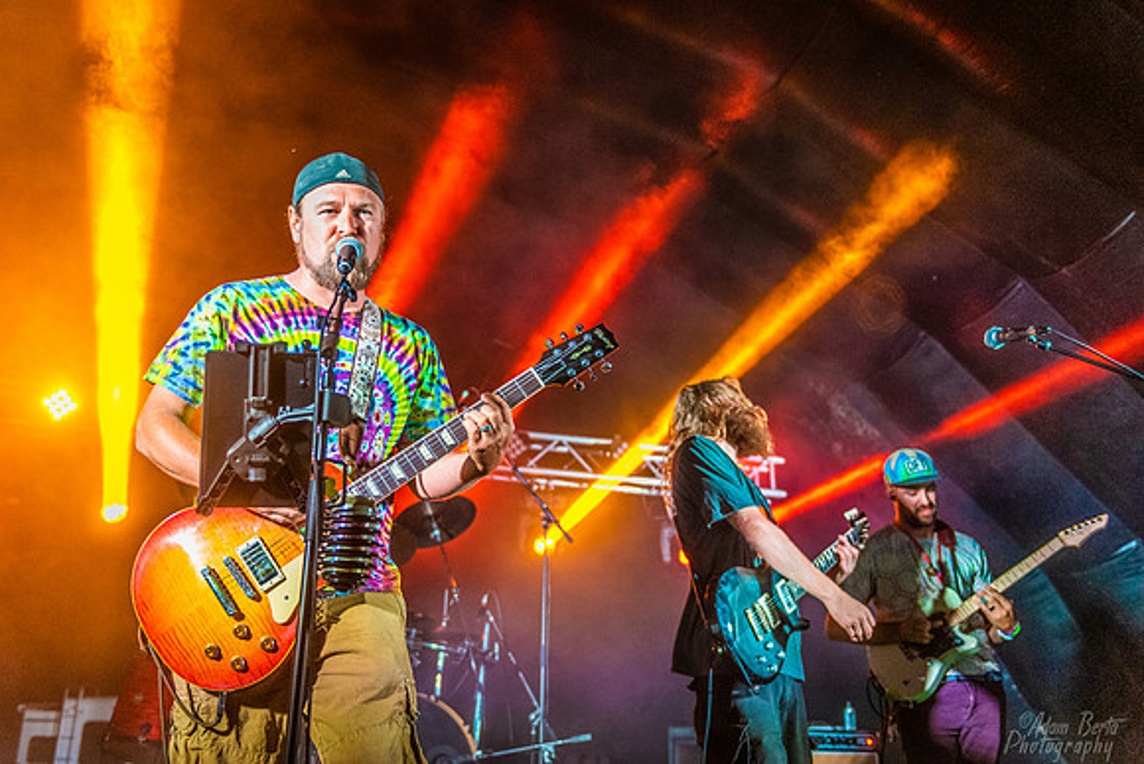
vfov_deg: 35.7
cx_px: 553
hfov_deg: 51.5
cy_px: 345
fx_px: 1185
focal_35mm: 37
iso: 3200
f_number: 2.8
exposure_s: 1/160
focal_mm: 34
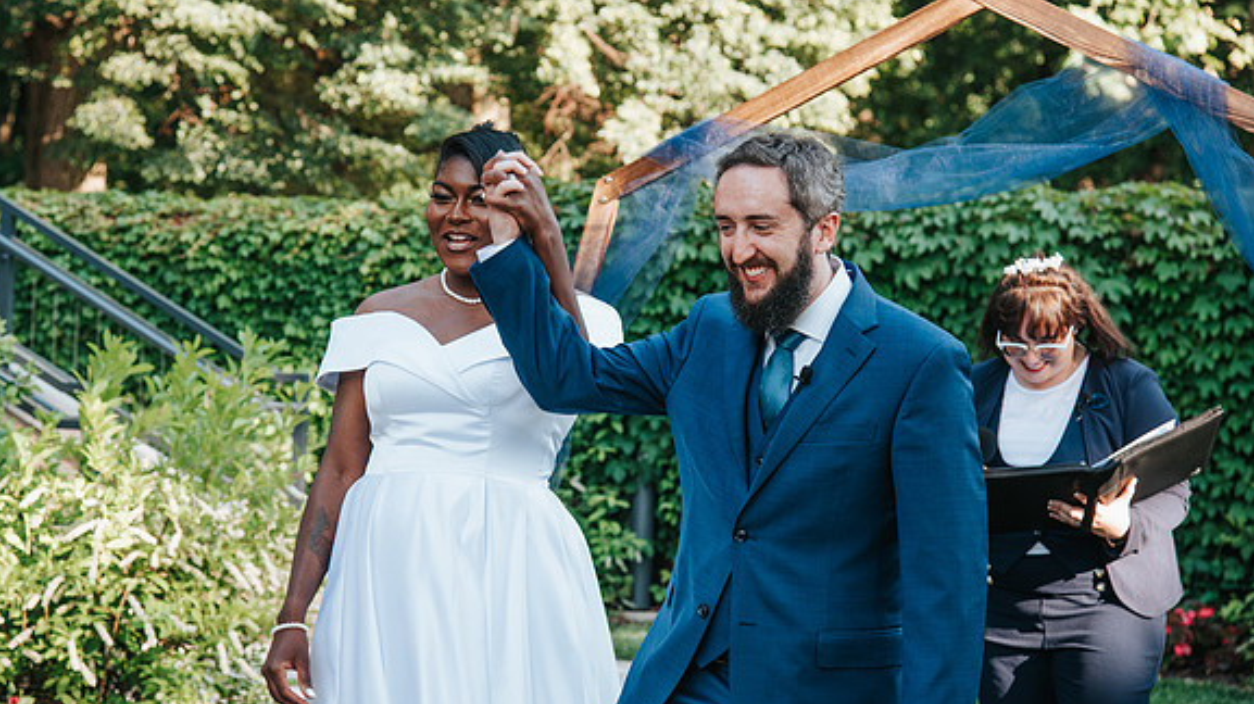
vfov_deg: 12.9
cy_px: 343
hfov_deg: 22.7
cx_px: 538
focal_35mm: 94
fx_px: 3124
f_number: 4.5
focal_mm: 78
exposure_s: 1/320
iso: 400
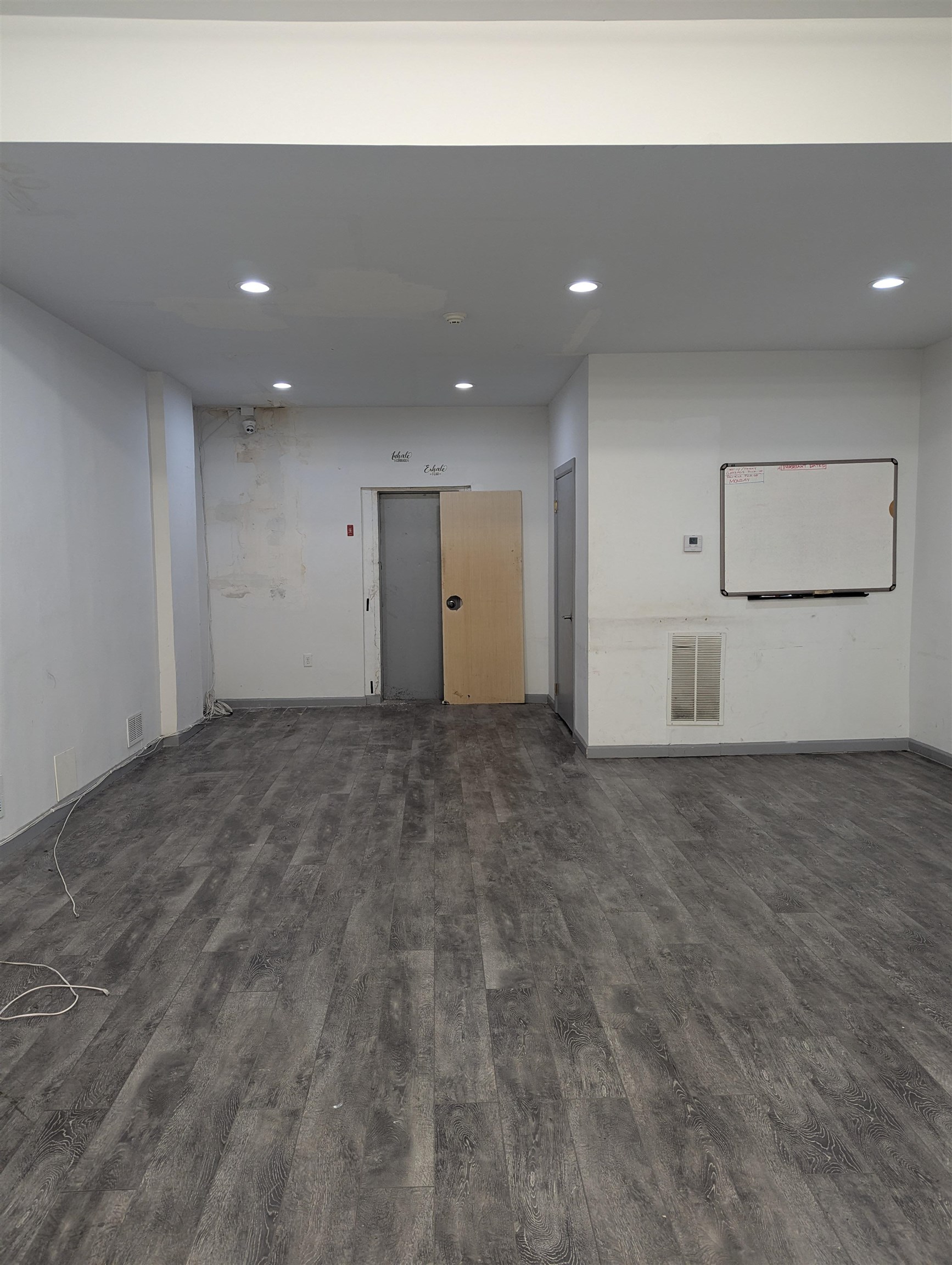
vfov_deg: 71.5
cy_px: 632
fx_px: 878
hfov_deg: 56.9
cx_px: 476
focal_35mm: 24
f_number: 1.85
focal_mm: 6.81
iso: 206
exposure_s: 1/131
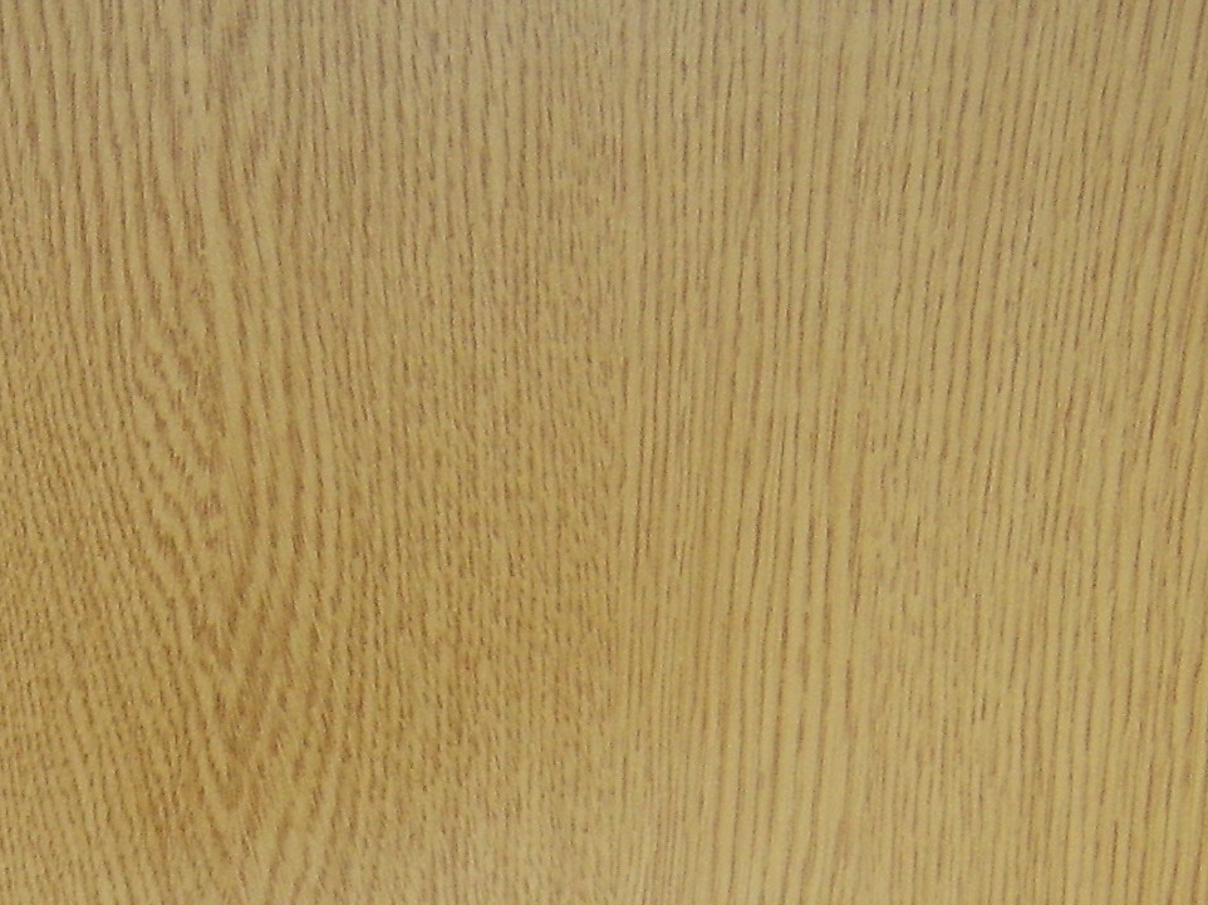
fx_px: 3454
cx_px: 303
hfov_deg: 19.7
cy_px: 1254
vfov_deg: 14.2
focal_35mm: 99
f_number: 2.7
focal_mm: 8.13
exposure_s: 1/30
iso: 141
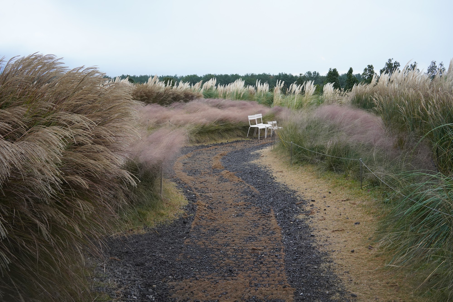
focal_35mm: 35
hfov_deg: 54.4
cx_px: 226
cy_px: 151
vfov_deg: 37.9
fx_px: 440
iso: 1250
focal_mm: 35
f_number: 10
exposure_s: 1/100
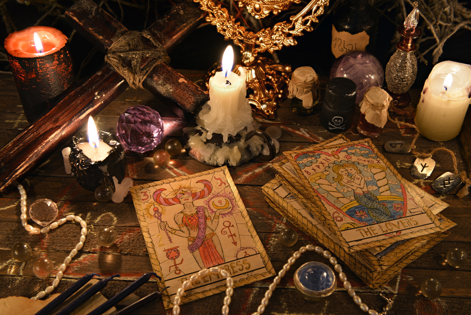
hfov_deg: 41.1
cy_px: 158
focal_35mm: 48
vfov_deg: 28.1
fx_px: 628
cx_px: 236
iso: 160
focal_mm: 48
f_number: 5
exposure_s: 1/3
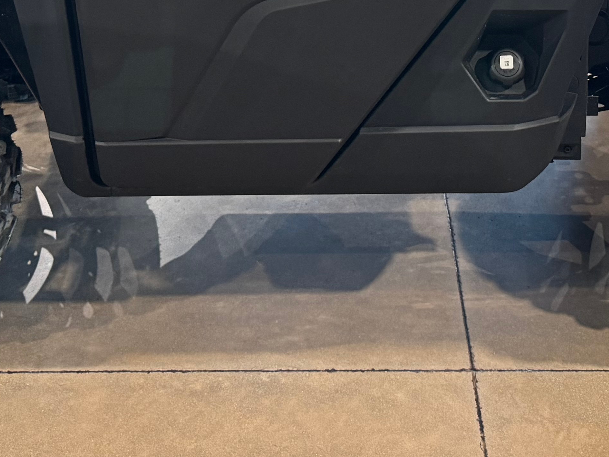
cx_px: 383
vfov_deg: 18.5
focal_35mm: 72
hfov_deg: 26.9
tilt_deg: -11.2
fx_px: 1267
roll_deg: -1.1
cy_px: -191
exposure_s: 1/62
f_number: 1.78
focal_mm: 6.76
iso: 200
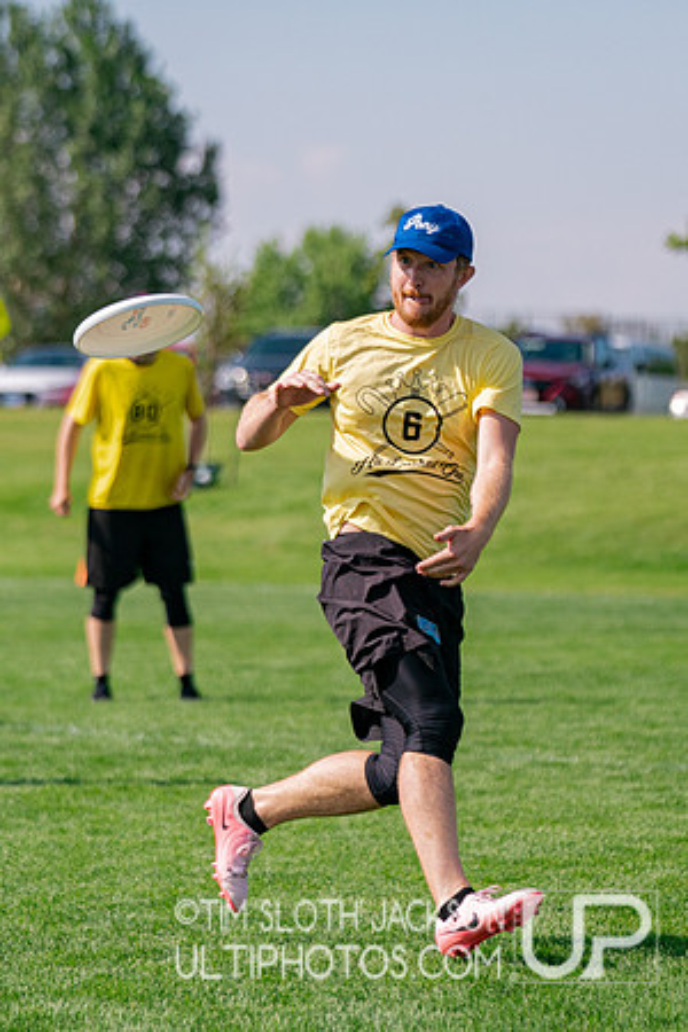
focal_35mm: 197
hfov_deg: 6.9
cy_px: 544
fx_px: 5658
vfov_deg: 10.4
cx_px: 563
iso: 640
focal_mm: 119
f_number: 3.2
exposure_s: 1/10000
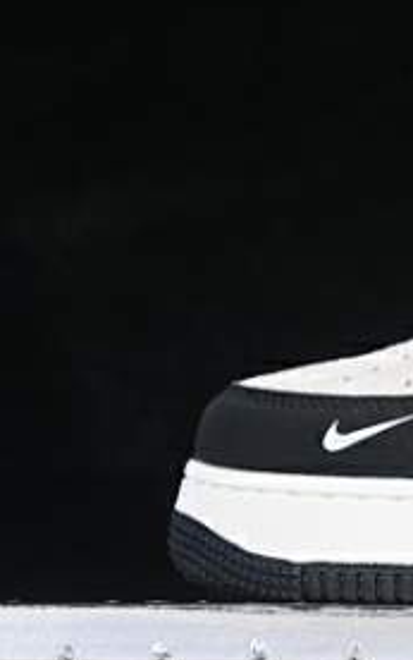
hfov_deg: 6.4
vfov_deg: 10.4
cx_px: 752
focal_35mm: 202
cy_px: 244
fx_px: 3630
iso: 160
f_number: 6.3
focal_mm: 50
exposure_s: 1/60
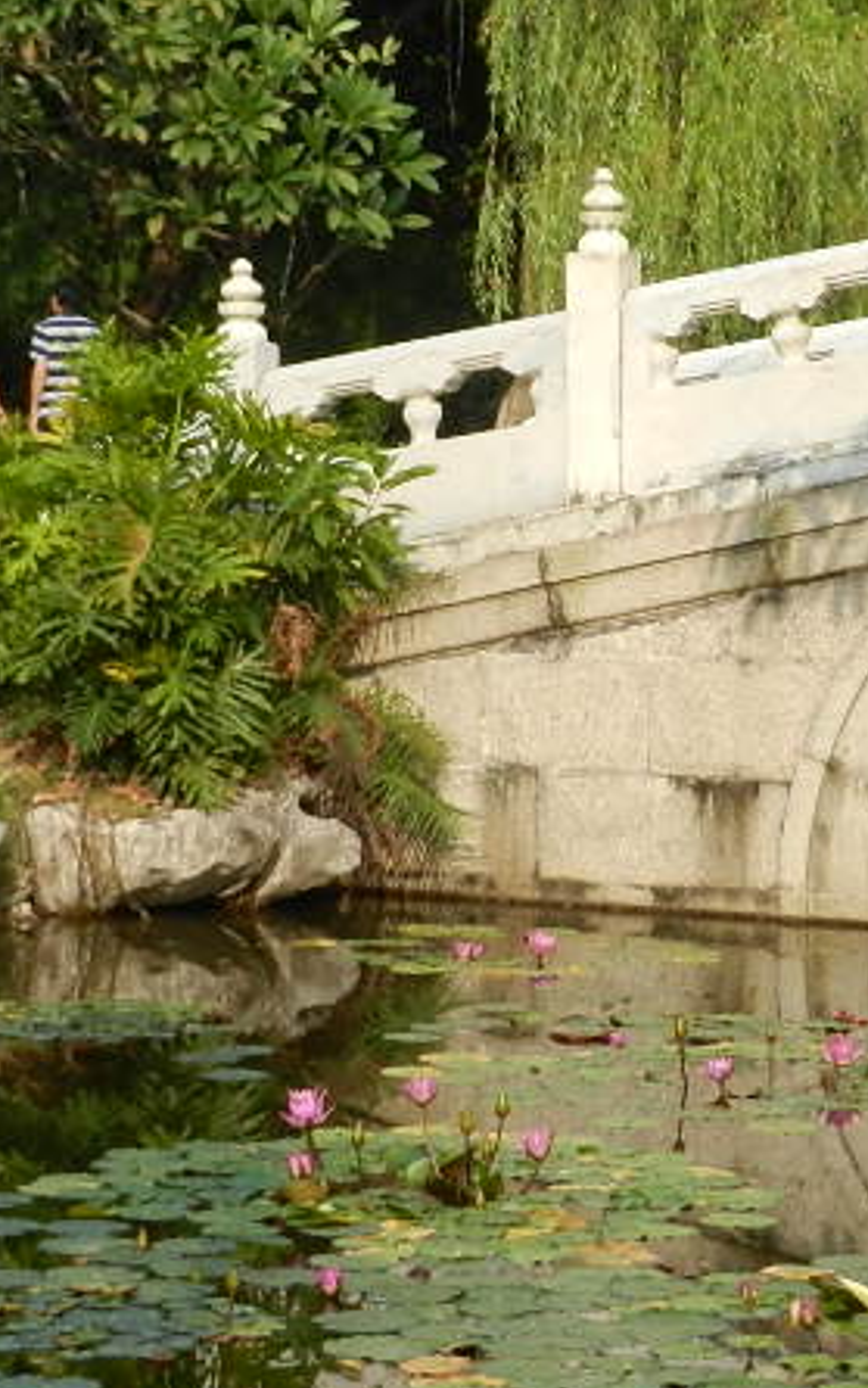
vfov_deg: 16.1
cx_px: 635
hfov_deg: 10.1
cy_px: 464
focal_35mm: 129
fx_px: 4879
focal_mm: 9.4
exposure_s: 1/500
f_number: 4.4
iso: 160
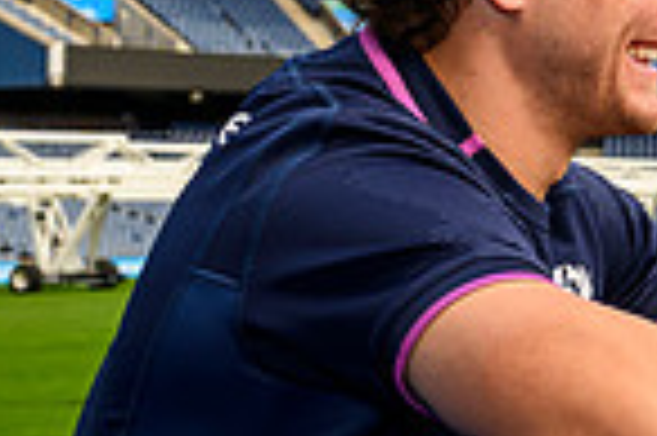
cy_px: 83
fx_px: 2388
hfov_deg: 13.6
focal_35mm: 131
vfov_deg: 10.4
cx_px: 1278
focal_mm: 33
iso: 160
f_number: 6.3
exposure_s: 1/200
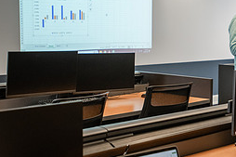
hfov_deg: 23.9
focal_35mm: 80
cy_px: 41
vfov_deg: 17.0
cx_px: 256
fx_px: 524
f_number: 2.8
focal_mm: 35
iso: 1000
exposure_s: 1/200
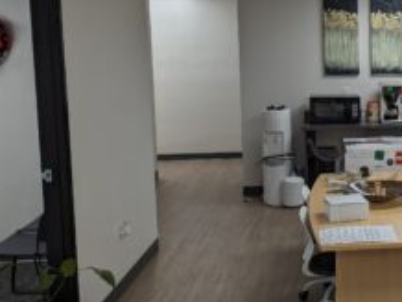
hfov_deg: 31.3
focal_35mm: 55
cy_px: 109
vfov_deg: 26.5
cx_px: 435
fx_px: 639
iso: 36
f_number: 1.85
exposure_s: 1/120
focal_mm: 6.81
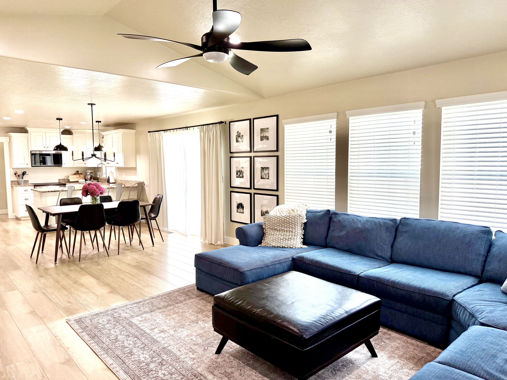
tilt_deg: -4.0
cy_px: 190
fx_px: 352
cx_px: 254
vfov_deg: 56.8
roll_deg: +0.6
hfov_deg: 71.6
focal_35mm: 24
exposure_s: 1/196
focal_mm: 6.76
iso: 125
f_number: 1.78
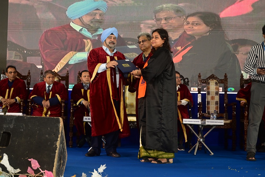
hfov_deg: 39.6
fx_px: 368
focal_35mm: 50
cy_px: 88
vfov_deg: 27.0
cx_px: 132
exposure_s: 1/160
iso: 1000
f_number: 5
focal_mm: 50
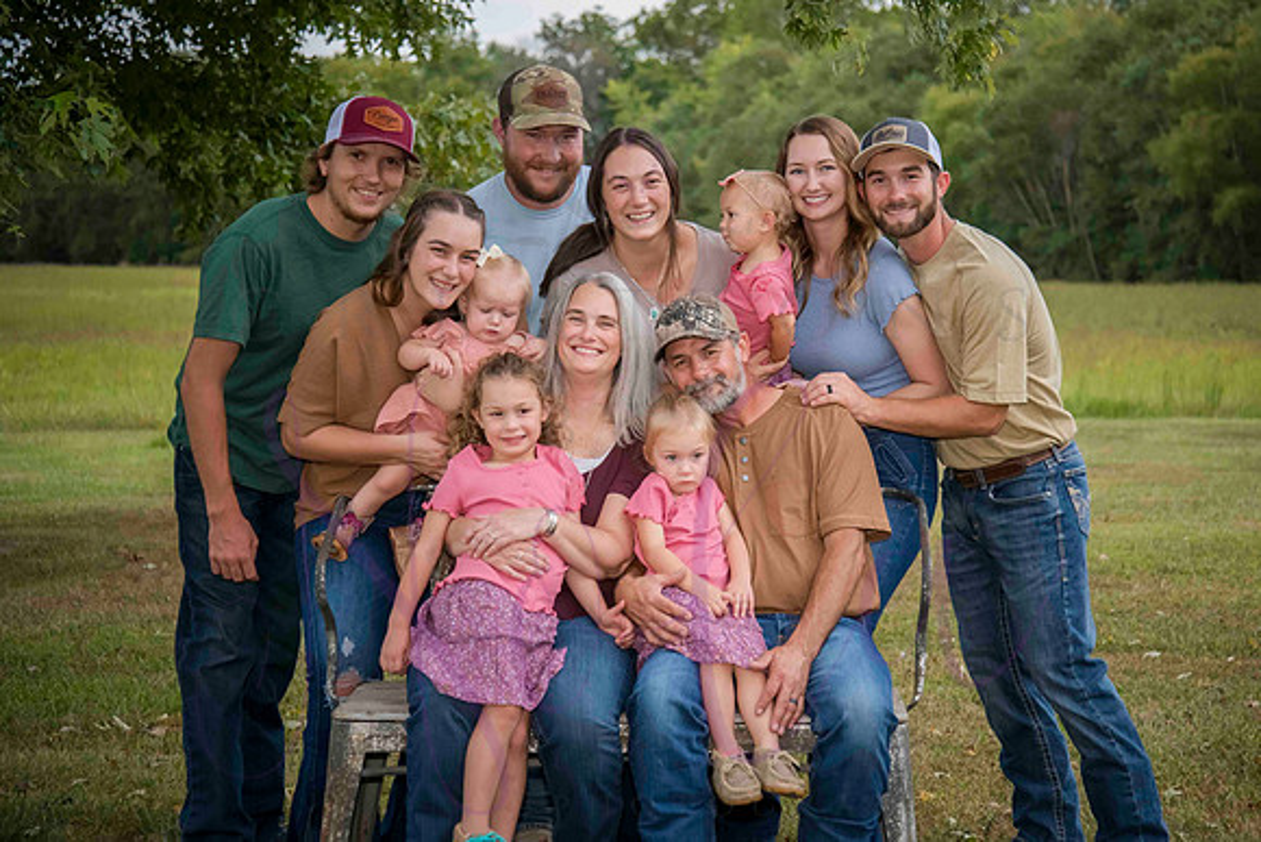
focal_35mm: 78
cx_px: 690
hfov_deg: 26.1
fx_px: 2721
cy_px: 387
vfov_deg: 17.6
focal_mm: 70
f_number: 4.5
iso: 400
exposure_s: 1/640
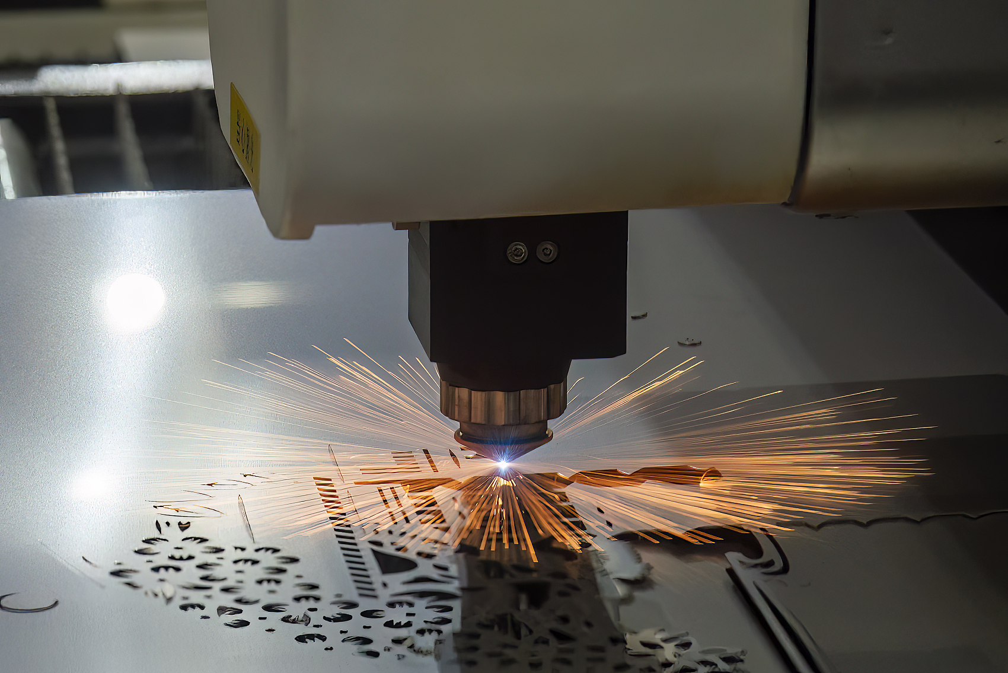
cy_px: 336
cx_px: 504
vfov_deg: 11.4
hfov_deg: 17.1
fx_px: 3361
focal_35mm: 120
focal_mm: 120
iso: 2500
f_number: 6.3
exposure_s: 1/250
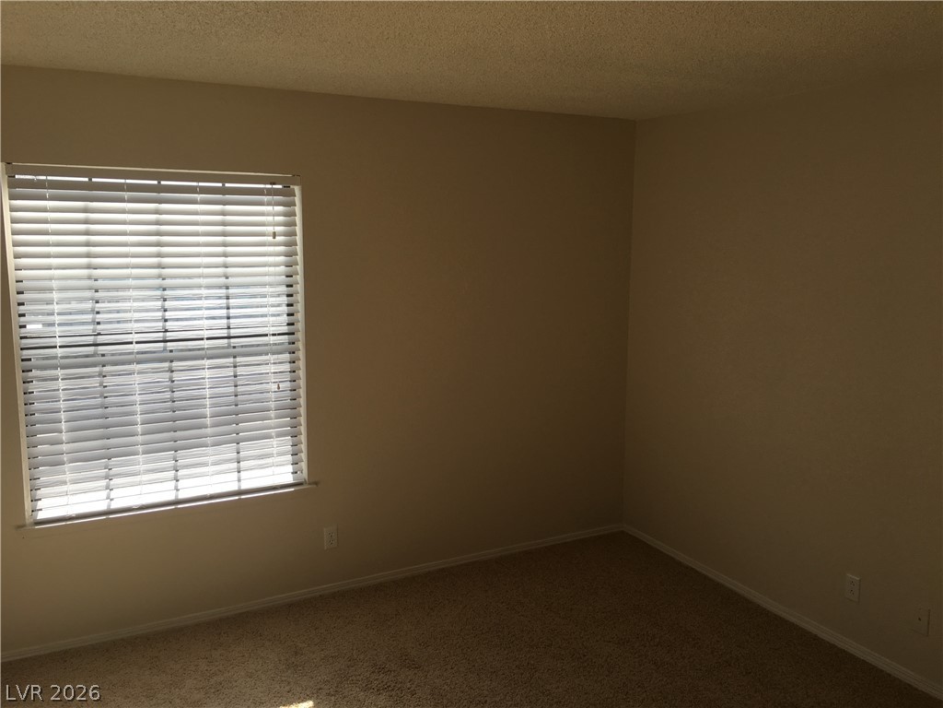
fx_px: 790
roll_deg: -1.1
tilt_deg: -7.3
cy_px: 354
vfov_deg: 48.2
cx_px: 472
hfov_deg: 61.7
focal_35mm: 29
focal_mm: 4.15
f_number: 2.2
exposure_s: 1/490
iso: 25
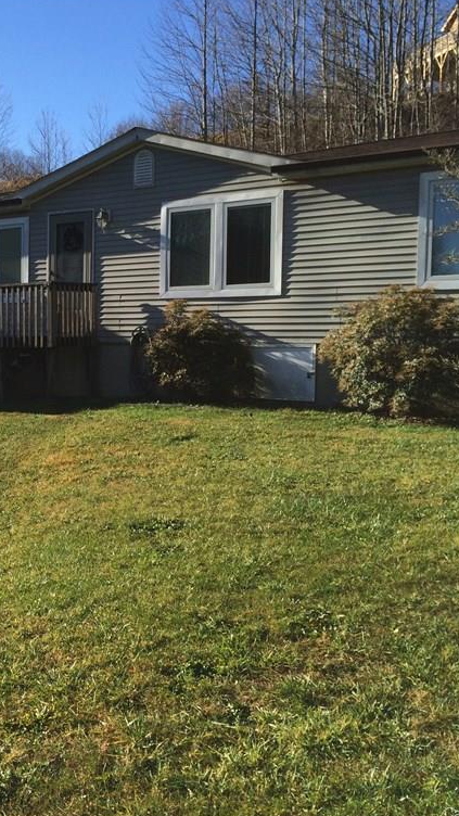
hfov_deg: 26.4
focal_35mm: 43
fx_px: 930
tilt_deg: -6.8
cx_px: 13
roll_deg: +0.1
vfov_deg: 47.4
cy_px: 407
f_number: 2.2
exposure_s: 1/1580
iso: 32
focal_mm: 4.15
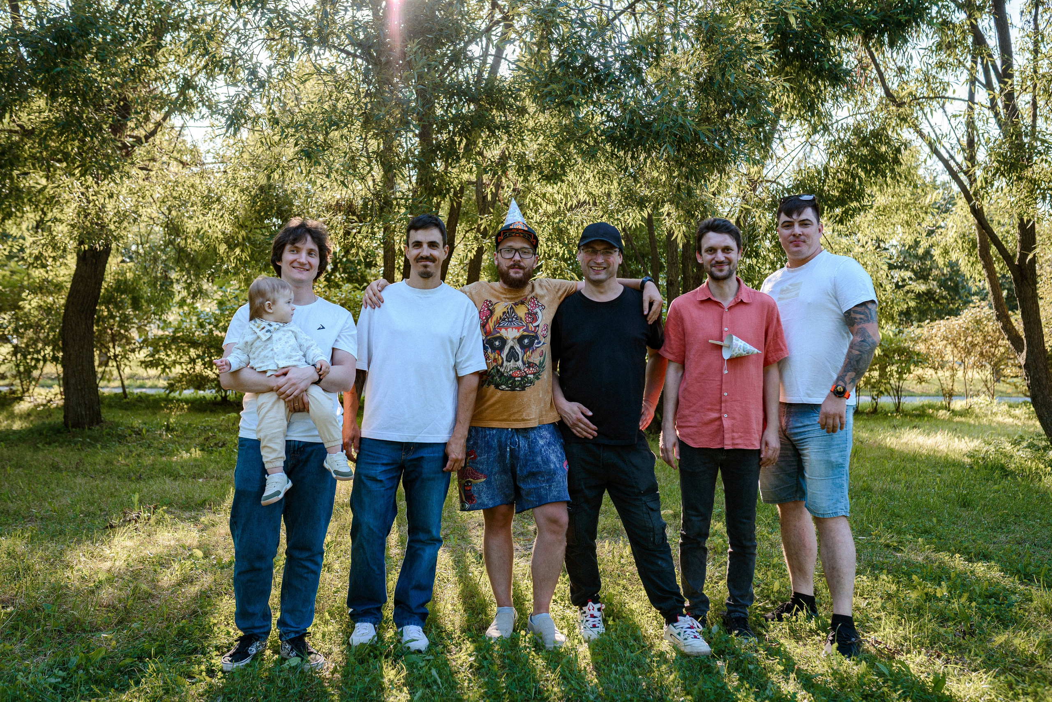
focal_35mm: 35
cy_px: 351
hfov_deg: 54.4
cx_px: 526
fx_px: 1023
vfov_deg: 37.9
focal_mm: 35
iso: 100
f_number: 3.5
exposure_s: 1/400
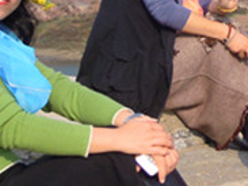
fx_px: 931
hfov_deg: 14.6
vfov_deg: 11.4
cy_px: 90
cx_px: 317
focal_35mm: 130
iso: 100
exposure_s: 1/160
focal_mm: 5
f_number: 7.6
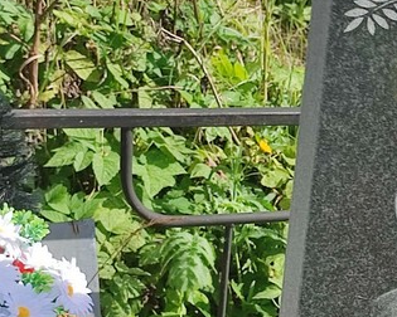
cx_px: 373
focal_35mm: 62
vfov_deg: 23.7
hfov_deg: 29.0
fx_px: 728
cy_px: 302
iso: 50
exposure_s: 1/721
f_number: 1.9
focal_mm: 6.04
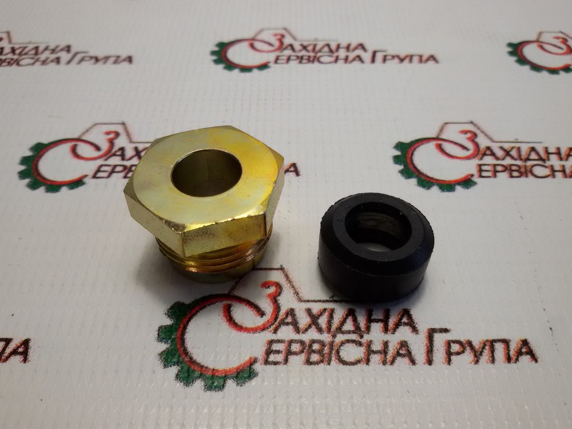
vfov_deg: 45.4
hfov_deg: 58.4
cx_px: 286
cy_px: 214
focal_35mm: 31
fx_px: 512
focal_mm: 2.93
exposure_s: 1/100
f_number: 2.4
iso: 64
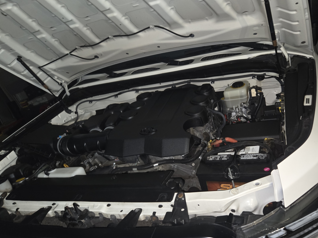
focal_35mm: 29
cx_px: 185
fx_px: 266
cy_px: 122
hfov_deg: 61.3
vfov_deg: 48.2
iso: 500
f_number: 1.8
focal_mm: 5.4
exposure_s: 1/12
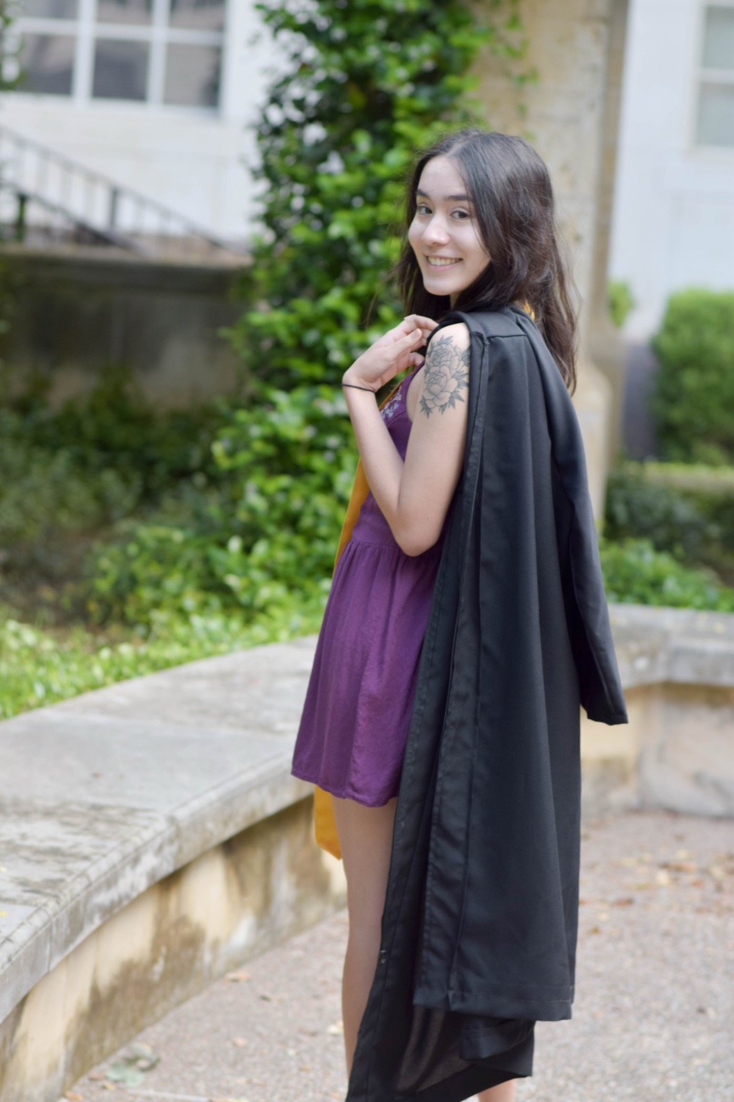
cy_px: 551
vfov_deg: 16.1
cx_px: 367
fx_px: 3901
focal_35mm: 128
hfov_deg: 10.7
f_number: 3.2
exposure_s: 1/160
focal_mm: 85
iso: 100
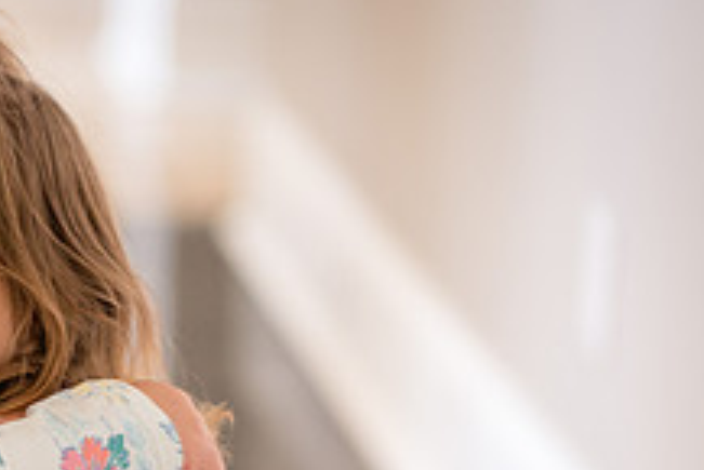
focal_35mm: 227
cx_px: -123
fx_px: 4442
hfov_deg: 9.0
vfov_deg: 6.0
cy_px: 585
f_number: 2.8
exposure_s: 1/160
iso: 800
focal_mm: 85
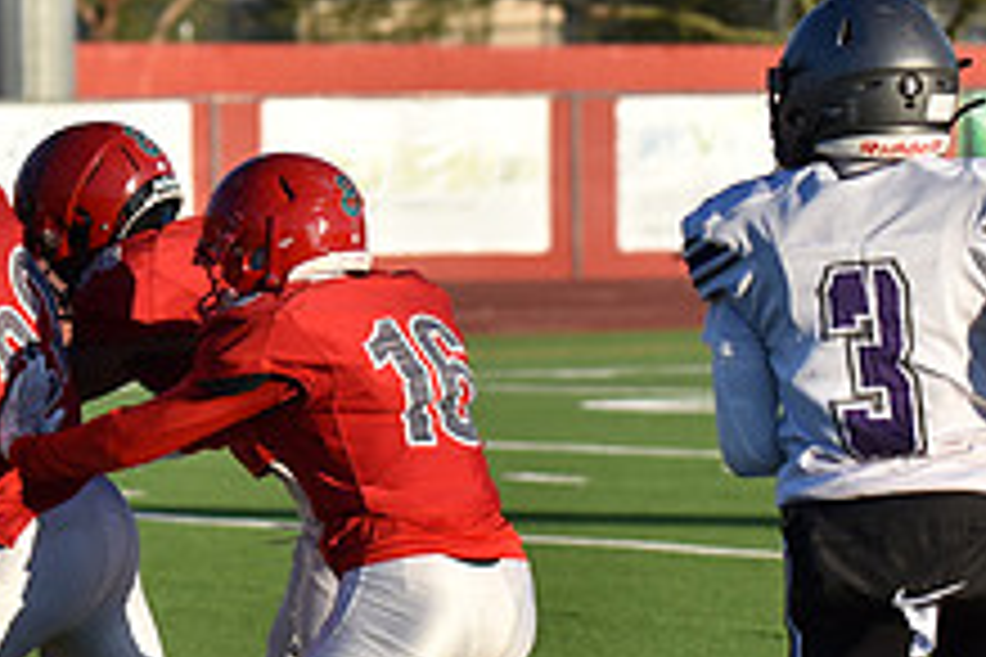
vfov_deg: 3.5
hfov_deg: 5.2
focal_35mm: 398
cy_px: 398
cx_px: -176
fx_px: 10900
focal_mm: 150
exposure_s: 1/4000
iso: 900
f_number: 5.6
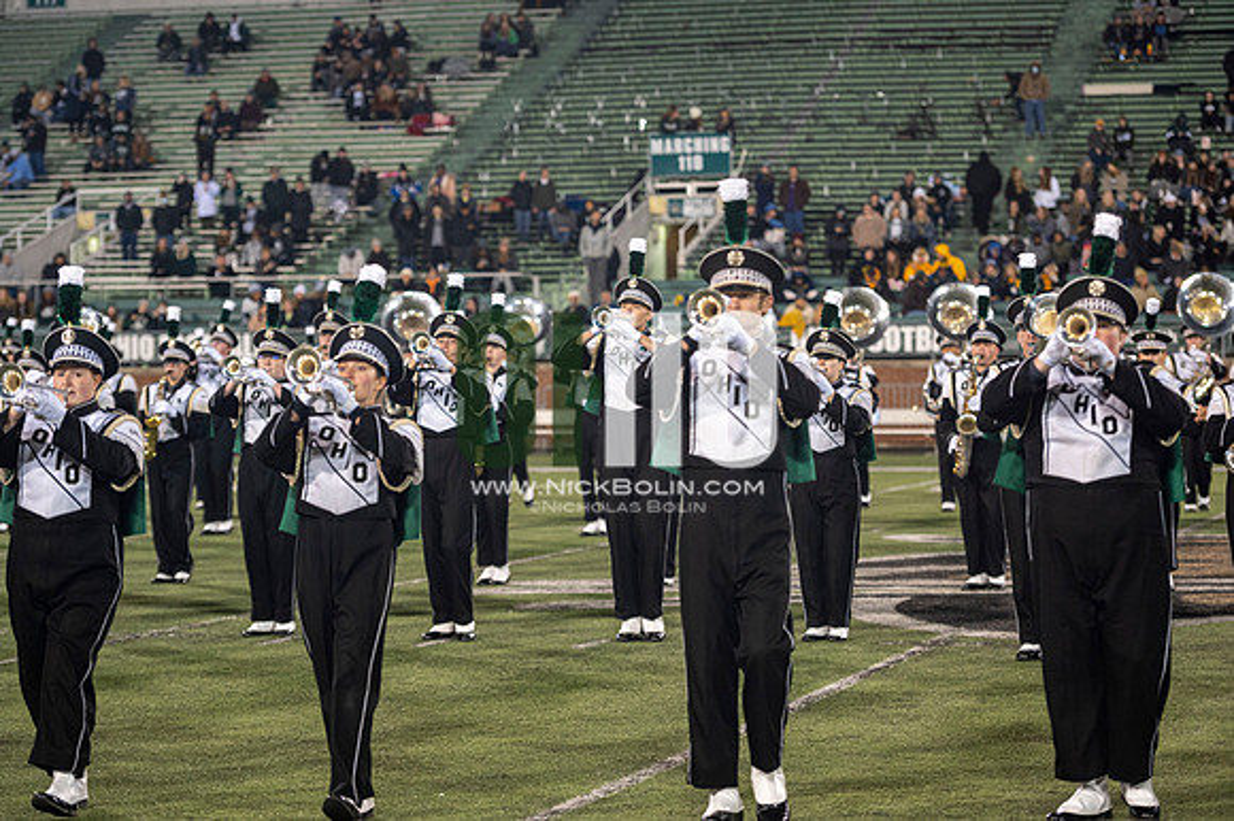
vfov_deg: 13.0
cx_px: 617
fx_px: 3597
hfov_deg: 19.5
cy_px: 410
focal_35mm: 105
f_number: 2.8
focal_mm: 105
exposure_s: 1/500
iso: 1000
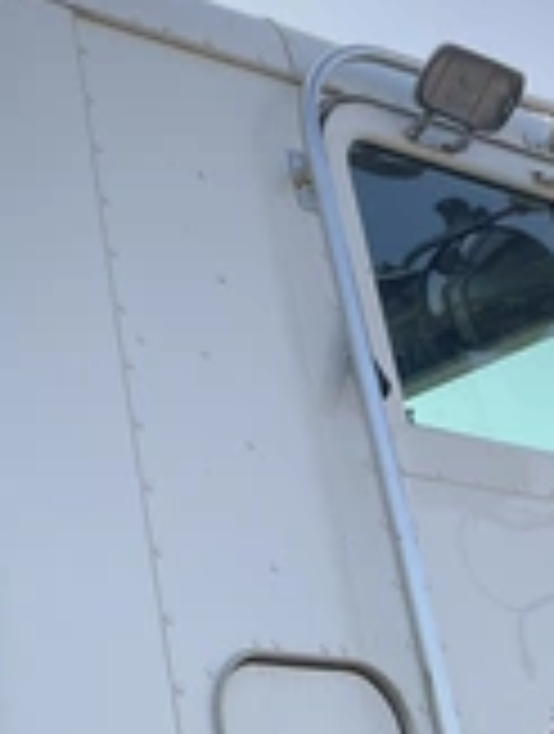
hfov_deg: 19.0
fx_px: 1509
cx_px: -198
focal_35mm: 71
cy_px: 270
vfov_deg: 27.2
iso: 25
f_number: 1.8
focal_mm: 3
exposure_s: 1/792
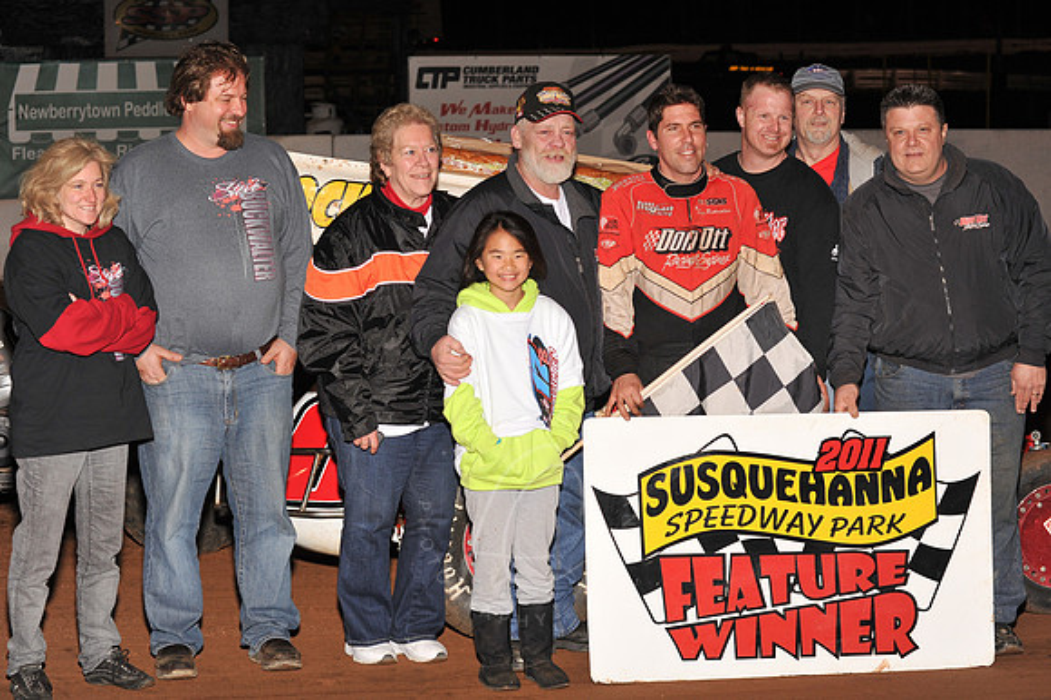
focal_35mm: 80
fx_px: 2334
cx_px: 526
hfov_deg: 25.4
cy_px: 350
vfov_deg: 17.0
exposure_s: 1/320
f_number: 6.3
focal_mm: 80
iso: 640
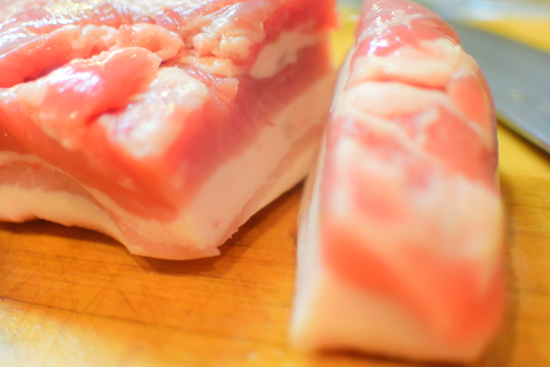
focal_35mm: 49
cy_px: 184
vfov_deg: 27.5
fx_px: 748
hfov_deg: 40.4
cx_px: 275
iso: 800
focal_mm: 18.5
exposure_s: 1/80
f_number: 2
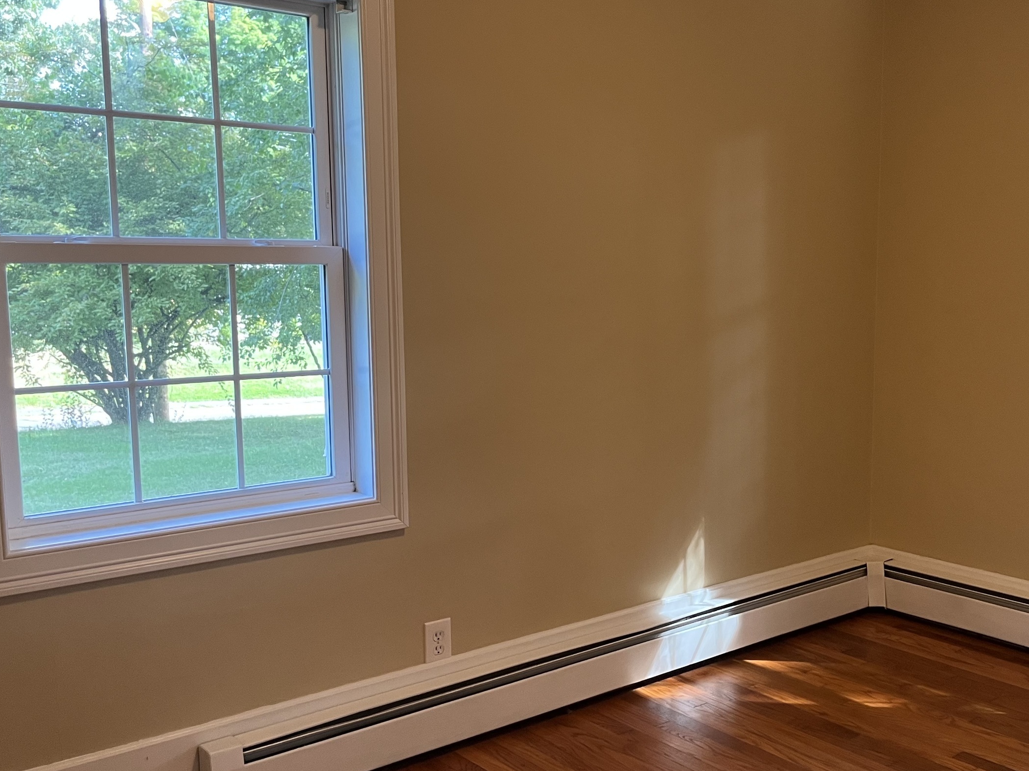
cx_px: 705
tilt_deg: -7.3
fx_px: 1129
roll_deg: -0.3
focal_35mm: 38
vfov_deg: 37.7
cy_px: 407
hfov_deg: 48.0
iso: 160
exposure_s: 1/60
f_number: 1.6
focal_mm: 5.1
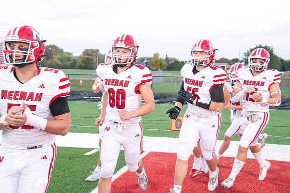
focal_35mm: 58
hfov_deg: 34.5
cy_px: 96
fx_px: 467
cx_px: 145
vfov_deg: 23.4
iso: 10000
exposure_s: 1/640
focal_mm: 58
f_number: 7.1
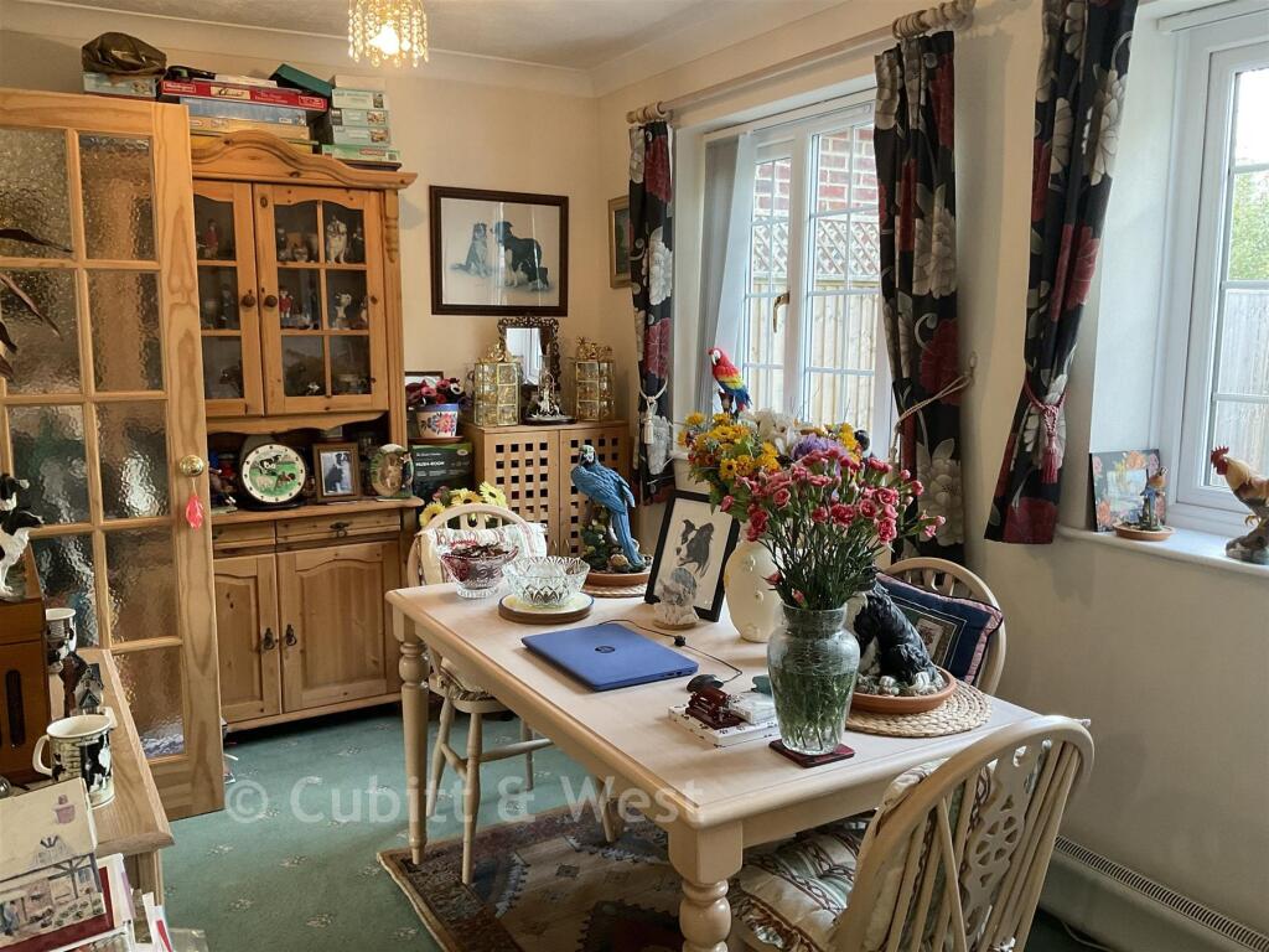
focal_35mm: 29
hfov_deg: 61.7
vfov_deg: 48.2
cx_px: 634
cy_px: 476
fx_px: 1063
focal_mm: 3
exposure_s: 1/50
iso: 100
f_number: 1.8
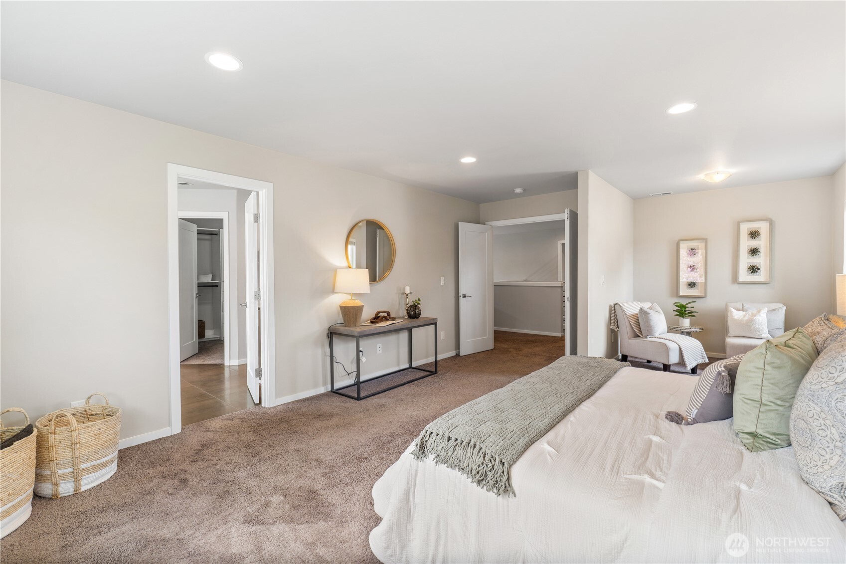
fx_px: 376
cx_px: 423
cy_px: 282
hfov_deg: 96.7
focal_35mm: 16
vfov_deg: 73.7
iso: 100
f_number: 8
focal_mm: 16
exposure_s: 1/6
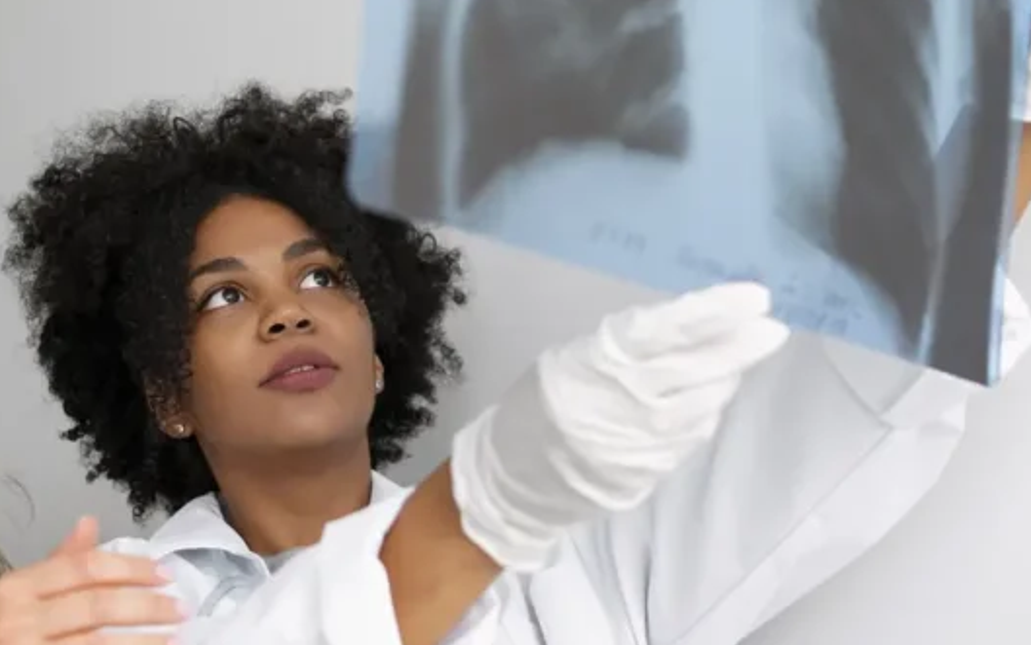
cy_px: 406
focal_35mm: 69
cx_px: 337
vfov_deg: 18.9
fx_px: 1939
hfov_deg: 29.5
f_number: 3.2
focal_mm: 35
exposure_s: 1/160
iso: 400
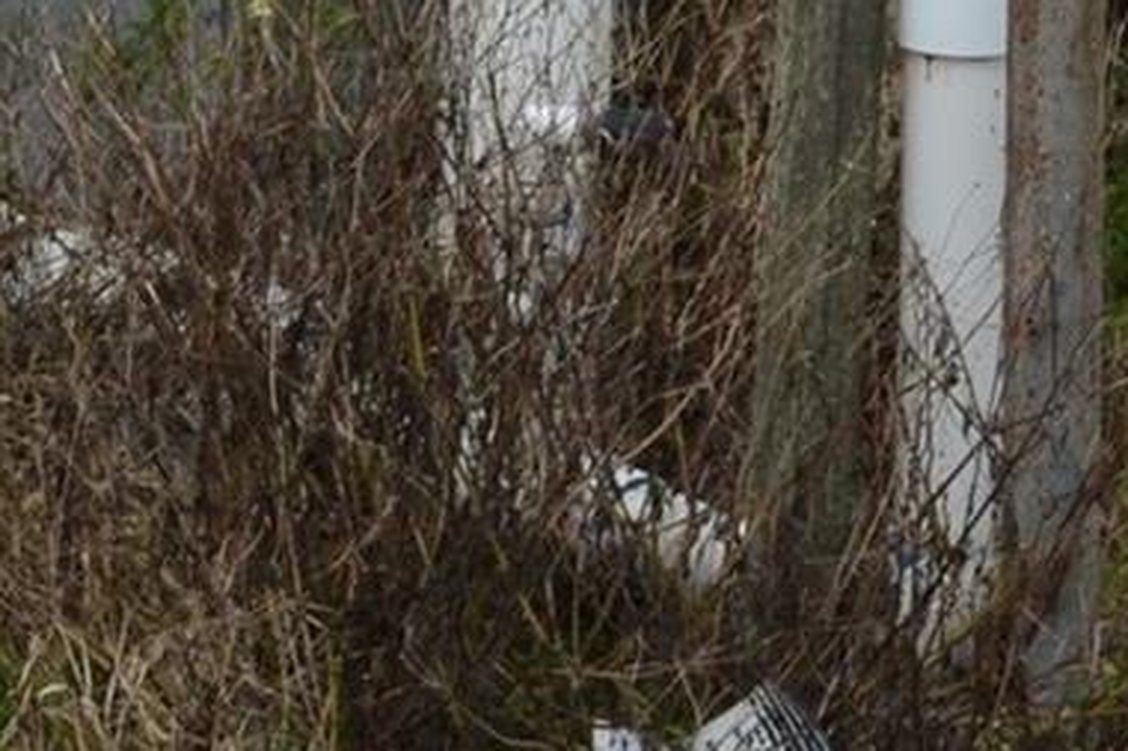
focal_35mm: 177
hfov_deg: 11.3
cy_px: -704
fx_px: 5543
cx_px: -430
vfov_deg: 7.5
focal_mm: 28
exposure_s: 1/250
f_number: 8
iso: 100
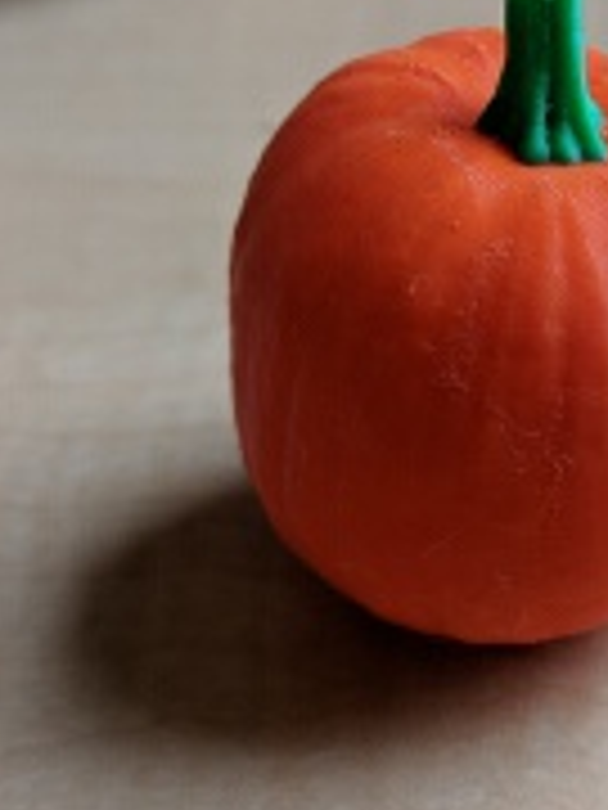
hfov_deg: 23.5
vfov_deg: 32.0
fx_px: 1405
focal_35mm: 60
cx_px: 599
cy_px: 306
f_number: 1.8
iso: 235
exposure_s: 1/120
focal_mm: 4.44
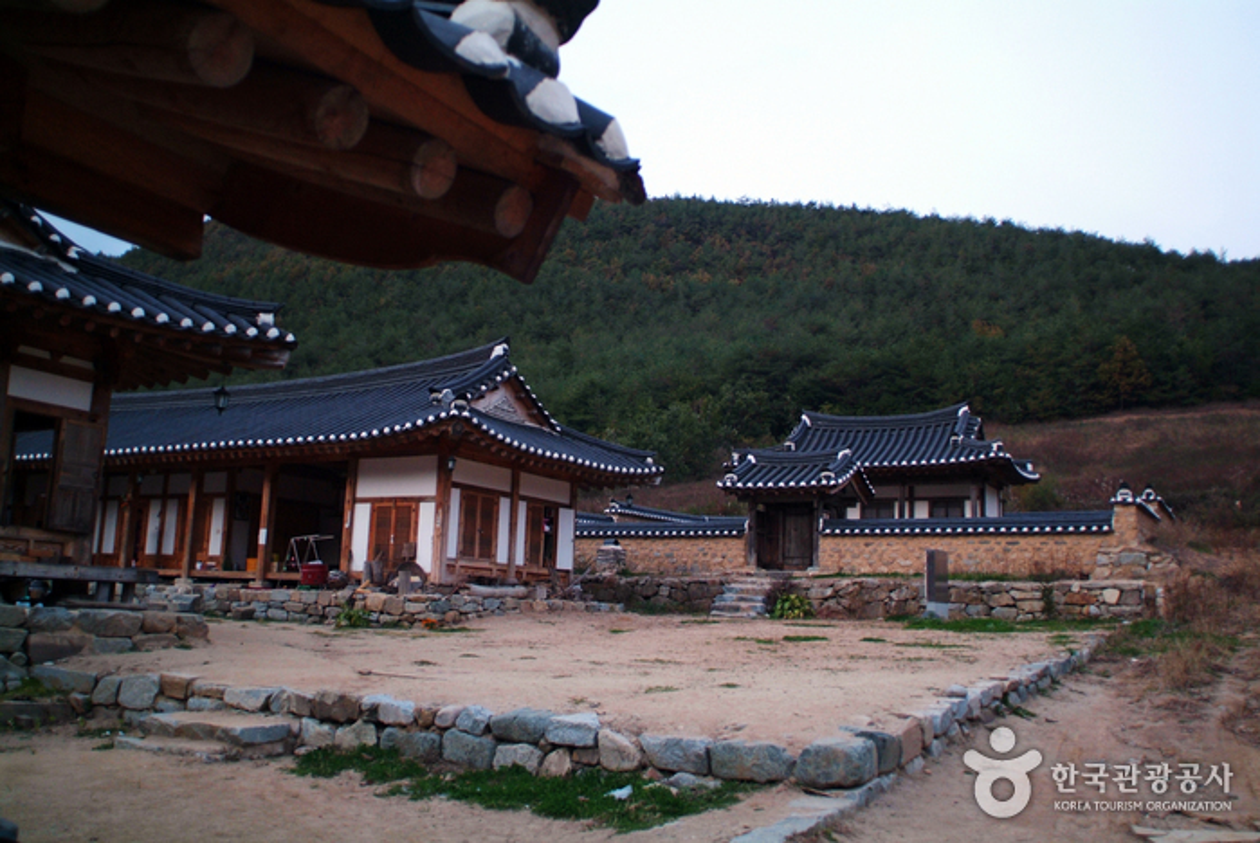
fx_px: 1051
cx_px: 630
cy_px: 422
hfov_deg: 61.9
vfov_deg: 43.7
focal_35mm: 30
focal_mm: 20
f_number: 2.8
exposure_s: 1/30
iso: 800
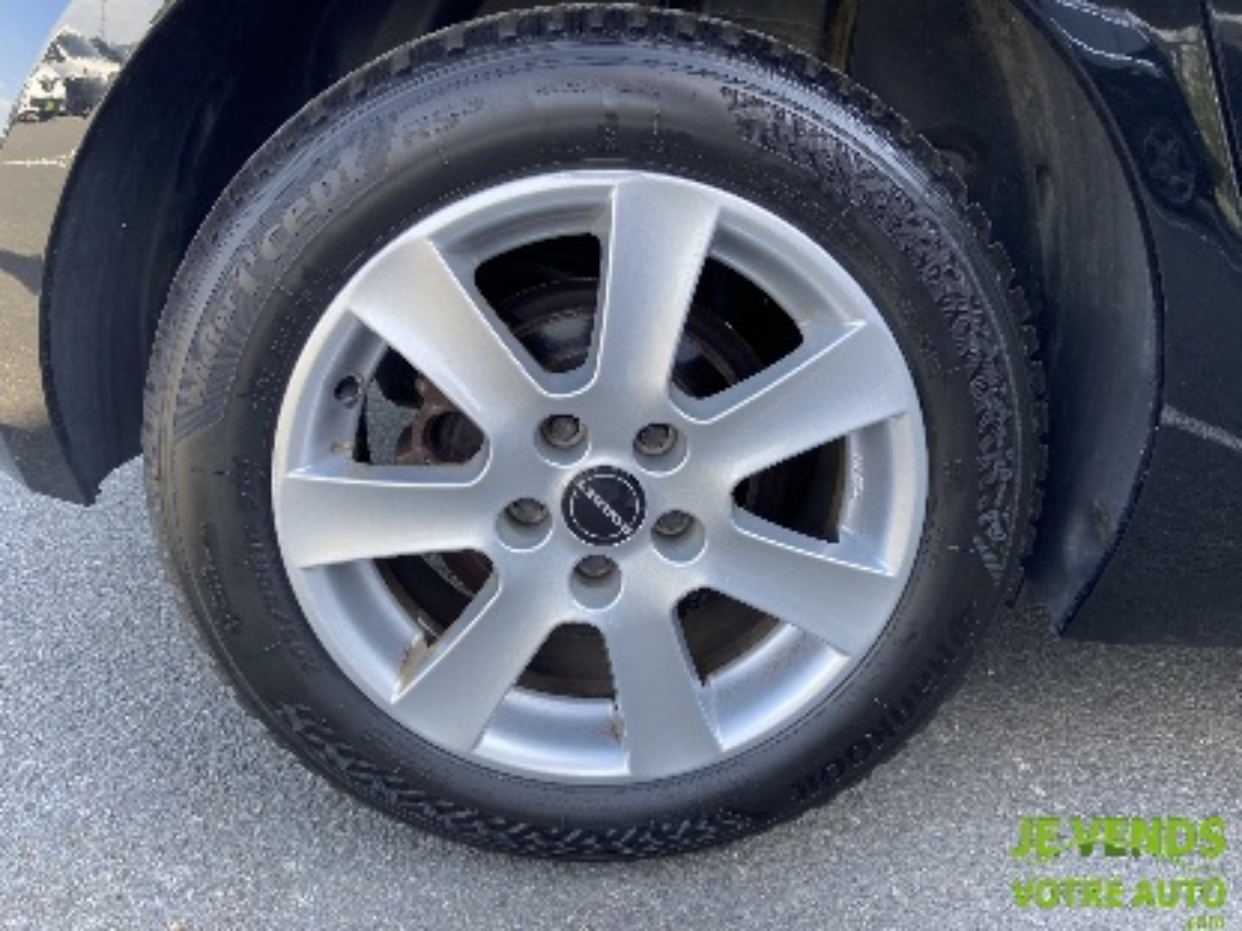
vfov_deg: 53.1
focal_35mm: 26
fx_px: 933
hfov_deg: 67.3
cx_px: 621
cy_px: 466
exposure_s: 1/173
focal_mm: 4.25
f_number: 1.8
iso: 32
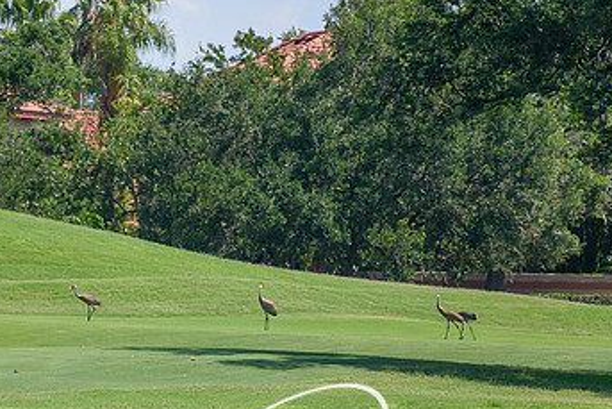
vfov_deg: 2.3
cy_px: 315
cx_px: 136
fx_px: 10340
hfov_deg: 3.4
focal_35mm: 608
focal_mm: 240
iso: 360
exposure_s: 1/2000
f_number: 6
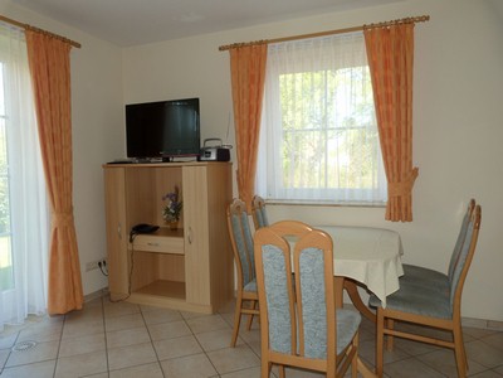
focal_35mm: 25
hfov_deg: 69.4
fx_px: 363
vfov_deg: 54.9
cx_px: 252
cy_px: 189
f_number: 2.8
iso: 80
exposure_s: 1/60
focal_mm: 4.5
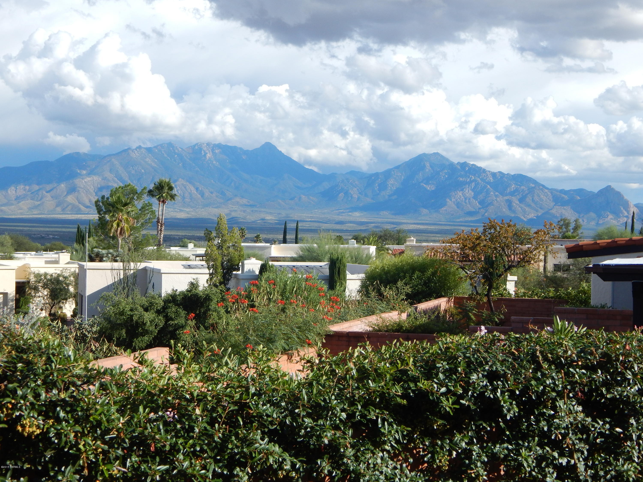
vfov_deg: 24.0
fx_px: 1133
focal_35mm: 61
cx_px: 322
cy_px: 241
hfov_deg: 31.7
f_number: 4
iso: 125
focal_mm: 10.9
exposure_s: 1/1000
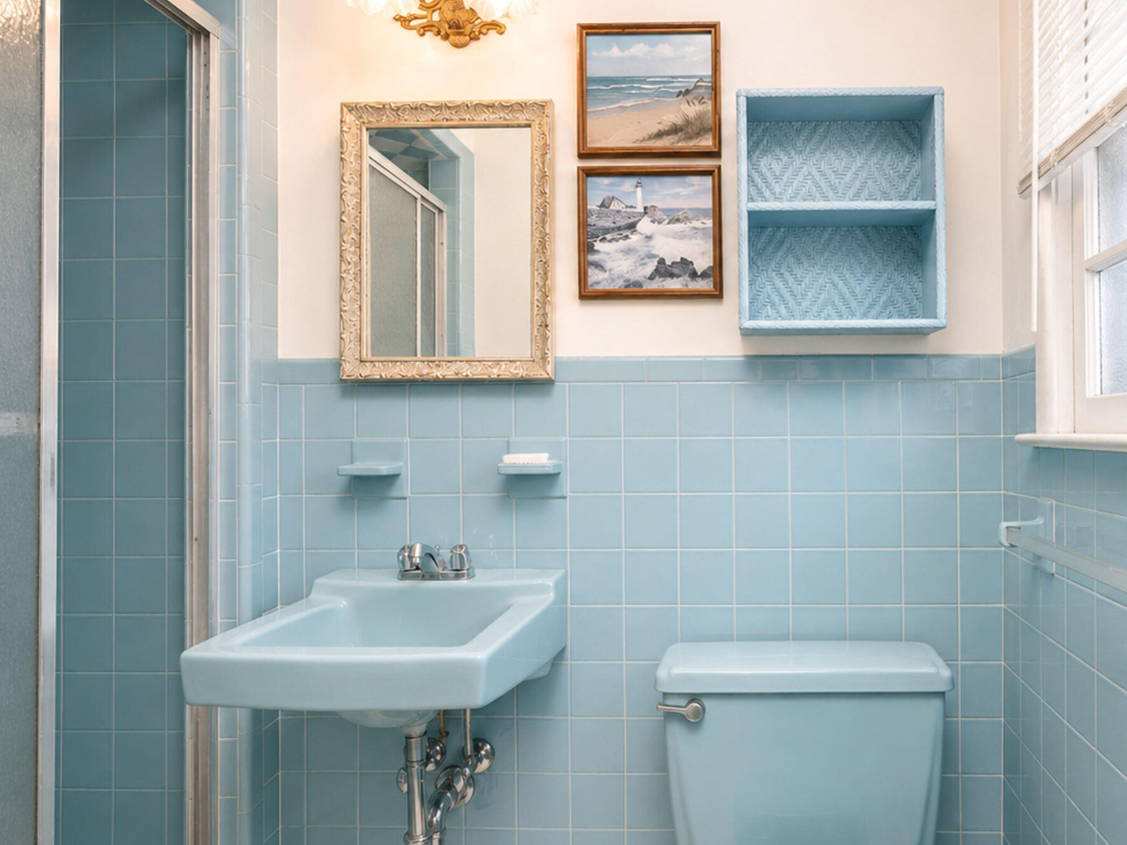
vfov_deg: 61.1
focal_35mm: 22
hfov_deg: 75.1
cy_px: 414
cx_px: 703
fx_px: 716
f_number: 4
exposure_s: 1/13
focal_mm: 16
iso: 64
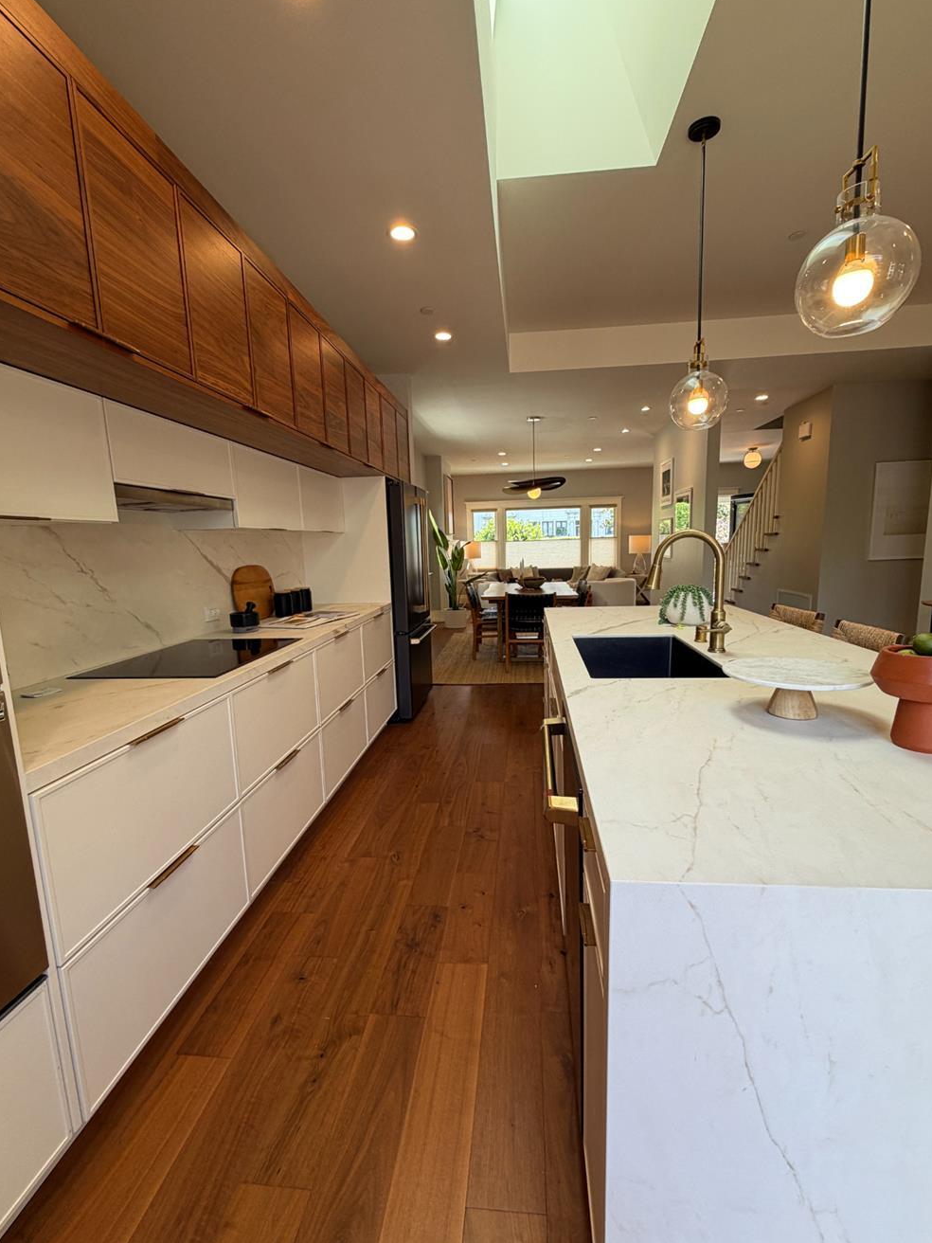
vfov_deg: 94.5
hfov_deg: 78.1
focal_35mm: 16
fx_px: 574
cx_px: 468
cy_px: 643
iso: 64
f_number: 2.2
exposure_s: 1/120
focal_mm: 2.22
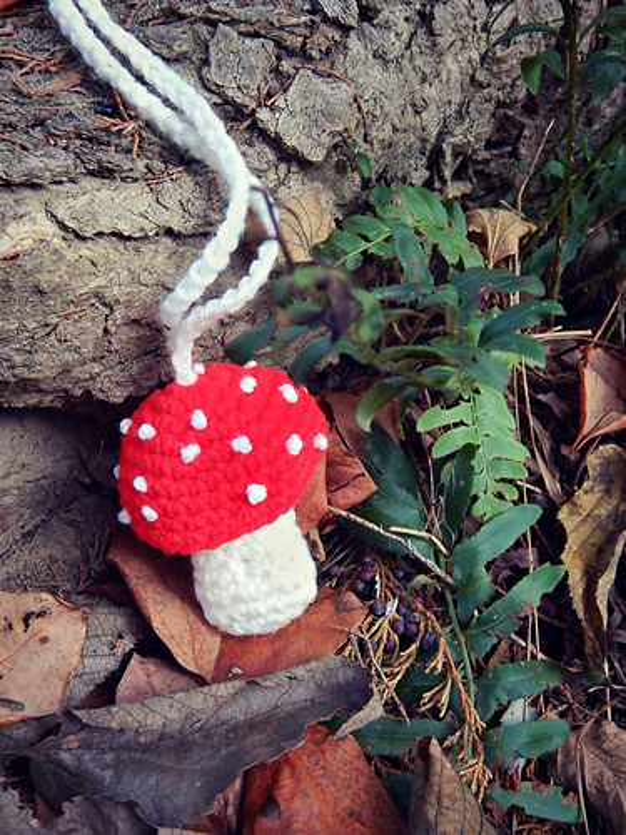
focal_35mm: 38
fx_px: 916
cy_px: 418
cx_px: 313
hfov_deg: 37.7
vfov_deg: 49.0
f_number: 3.4
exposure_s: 1/30
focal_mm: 6.8
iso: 125
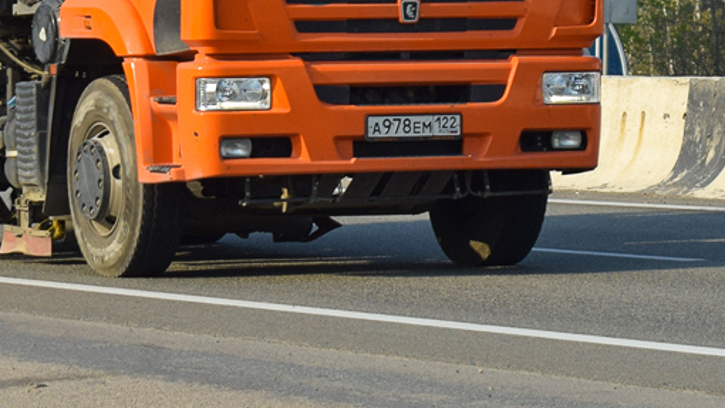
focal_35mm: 203
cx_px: 246
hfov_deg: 10.6
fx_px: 3907
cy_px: -136
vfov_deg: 5.9
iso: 200
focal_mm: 55
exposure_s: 1/800
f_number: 5.6
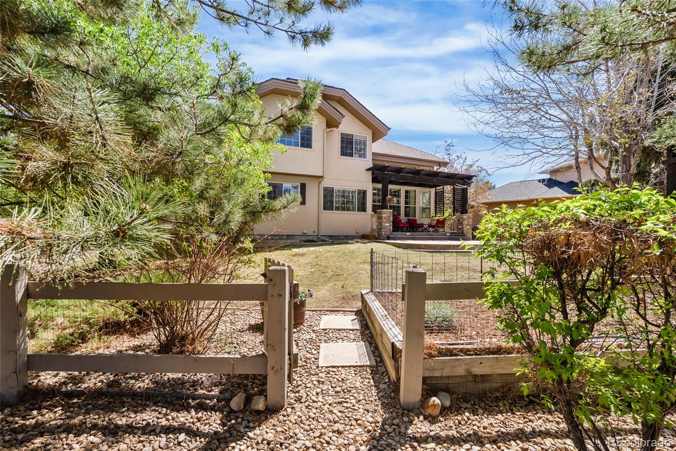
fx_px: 300
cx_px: 338
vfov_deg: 73.8
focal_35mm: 16
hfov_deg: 96.7
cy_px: 226
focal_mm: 16
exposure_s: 1/500
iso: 200
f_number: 8
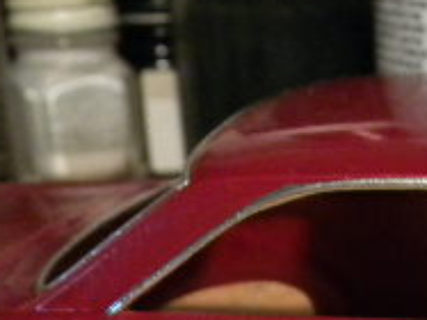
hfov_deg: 19.5
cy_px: 498
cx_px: 480
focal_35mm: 96
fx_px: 1183
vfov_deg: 14.3
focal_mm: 5
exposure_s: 1/49.7
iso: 400
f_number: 3.5
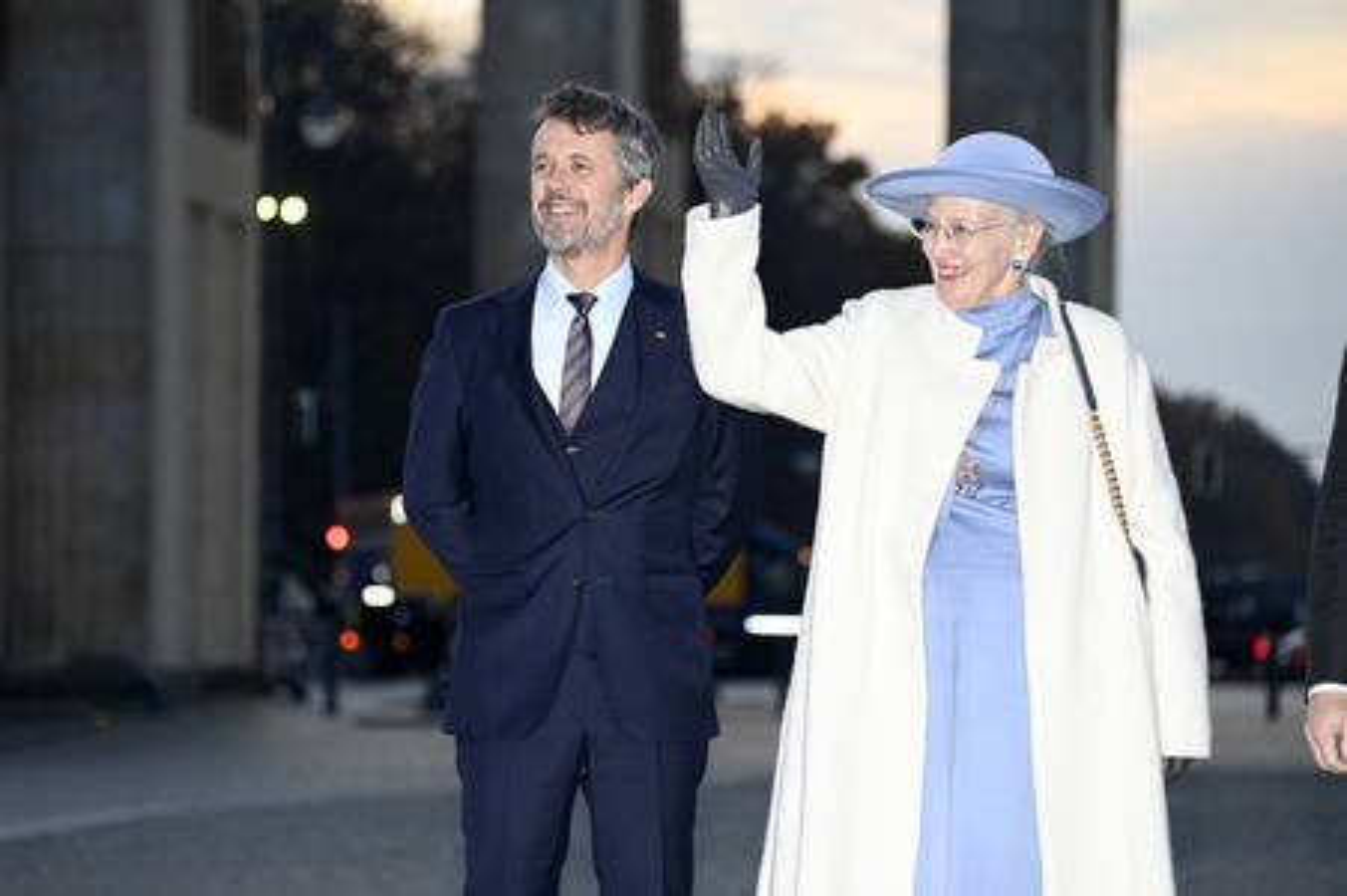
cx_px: 674
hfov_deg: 10.8
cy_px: 448
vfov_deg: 7.2
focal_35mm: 190
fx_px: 7104
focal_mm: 190
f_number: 5.6
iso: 1600
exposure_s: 1/250
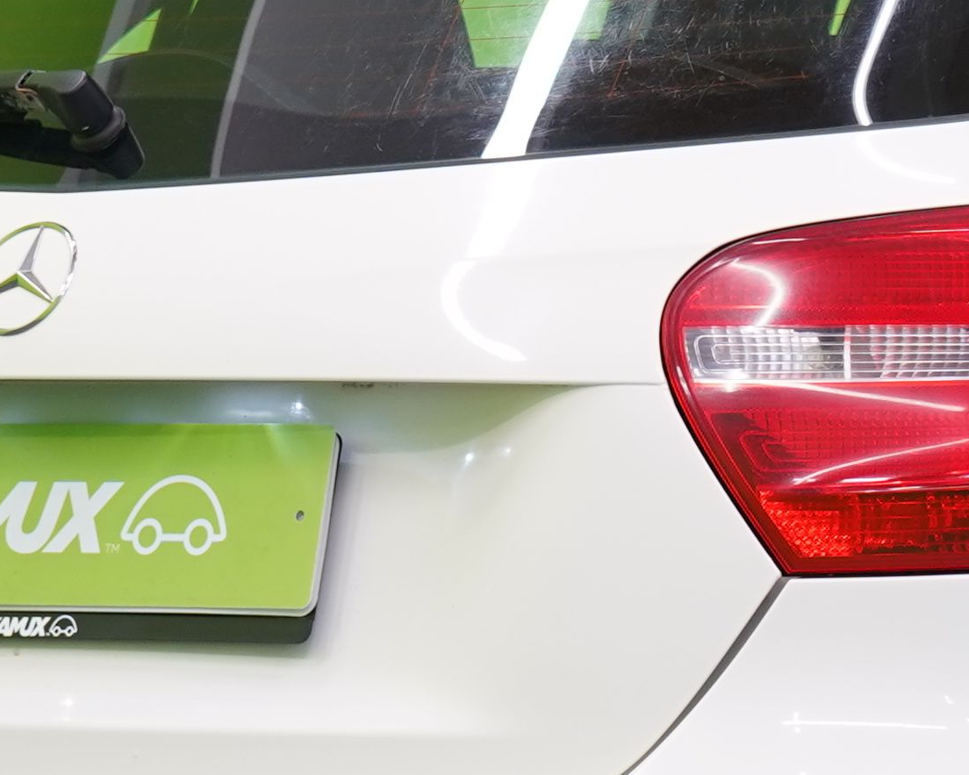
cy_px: 330
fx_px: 8775
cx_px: 1273
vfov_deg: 5.1
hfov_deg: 6.3
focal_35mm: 306
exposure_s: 1/30
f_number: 5
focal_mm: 60
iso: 400
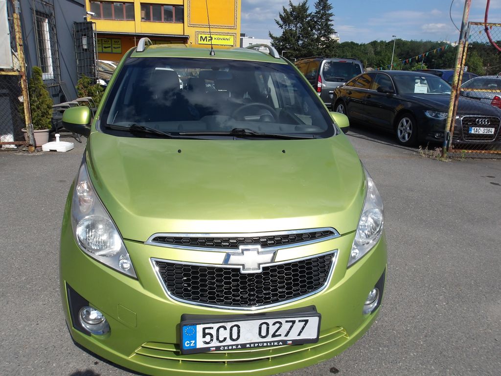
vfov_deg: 51.4
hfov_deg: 65.3
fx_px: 391
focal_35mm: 27
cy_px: 188
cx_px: 250
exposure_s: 1/203
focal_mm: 4.9
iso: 100
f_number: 10.4
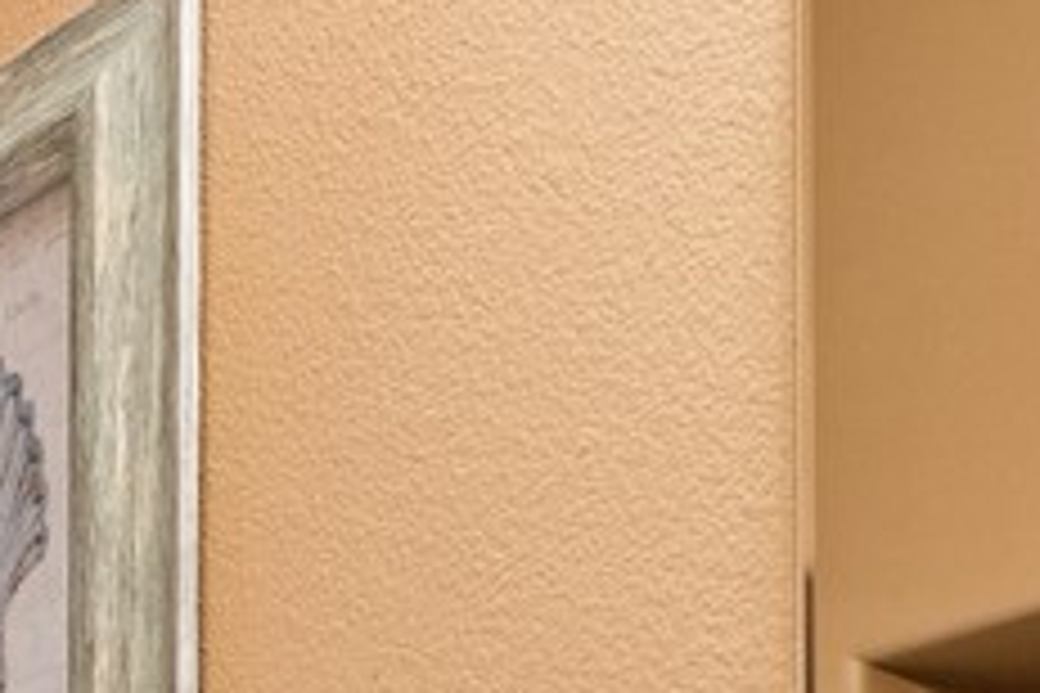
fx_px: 3611
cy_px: 1600
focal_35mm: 125
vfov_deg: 9.8
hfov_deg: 15.2
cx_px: -484
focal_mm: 17
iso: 800
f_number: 8
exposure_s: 1/5
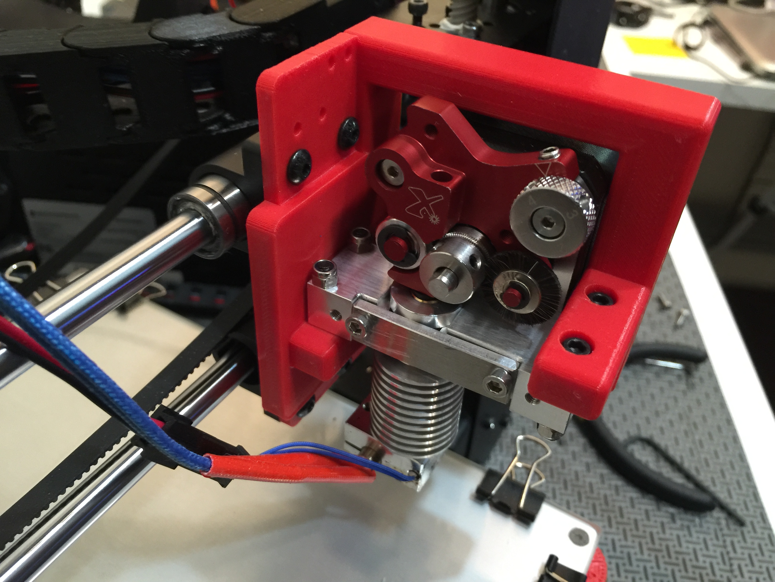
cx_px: 388
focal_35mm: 29
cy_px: 291
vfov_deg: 48.2
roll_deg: -4.3
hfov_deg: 61.7
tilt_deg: -40.0
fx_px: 649
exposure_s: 1/8
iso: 125
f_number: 2.2
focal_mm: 4.15
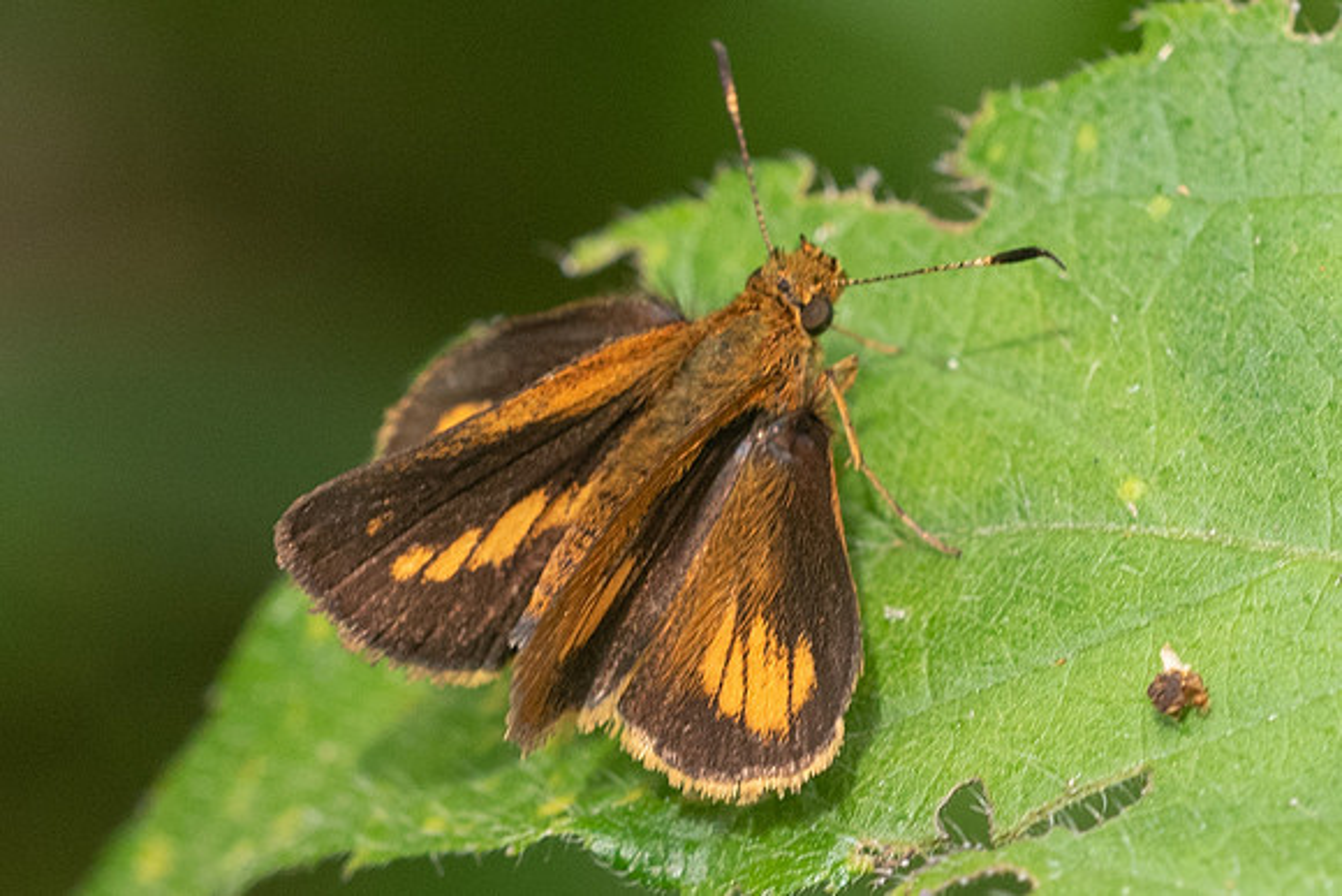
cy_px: 706
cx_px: 587
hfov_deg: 3.6
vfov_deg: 2.4
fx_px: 21606
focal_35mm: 579
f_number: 8
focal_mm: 150
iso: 800
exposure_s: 1/500
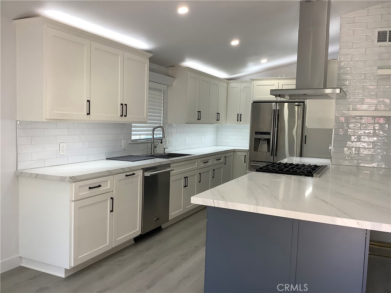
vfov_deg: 45.4
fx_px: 350
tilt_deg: -5.0
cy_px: 146
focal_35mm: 31
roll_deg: -1.7
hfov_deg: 58.4
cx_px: 196
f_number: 2.4
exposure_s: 1/120
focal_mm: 3.3
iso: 100
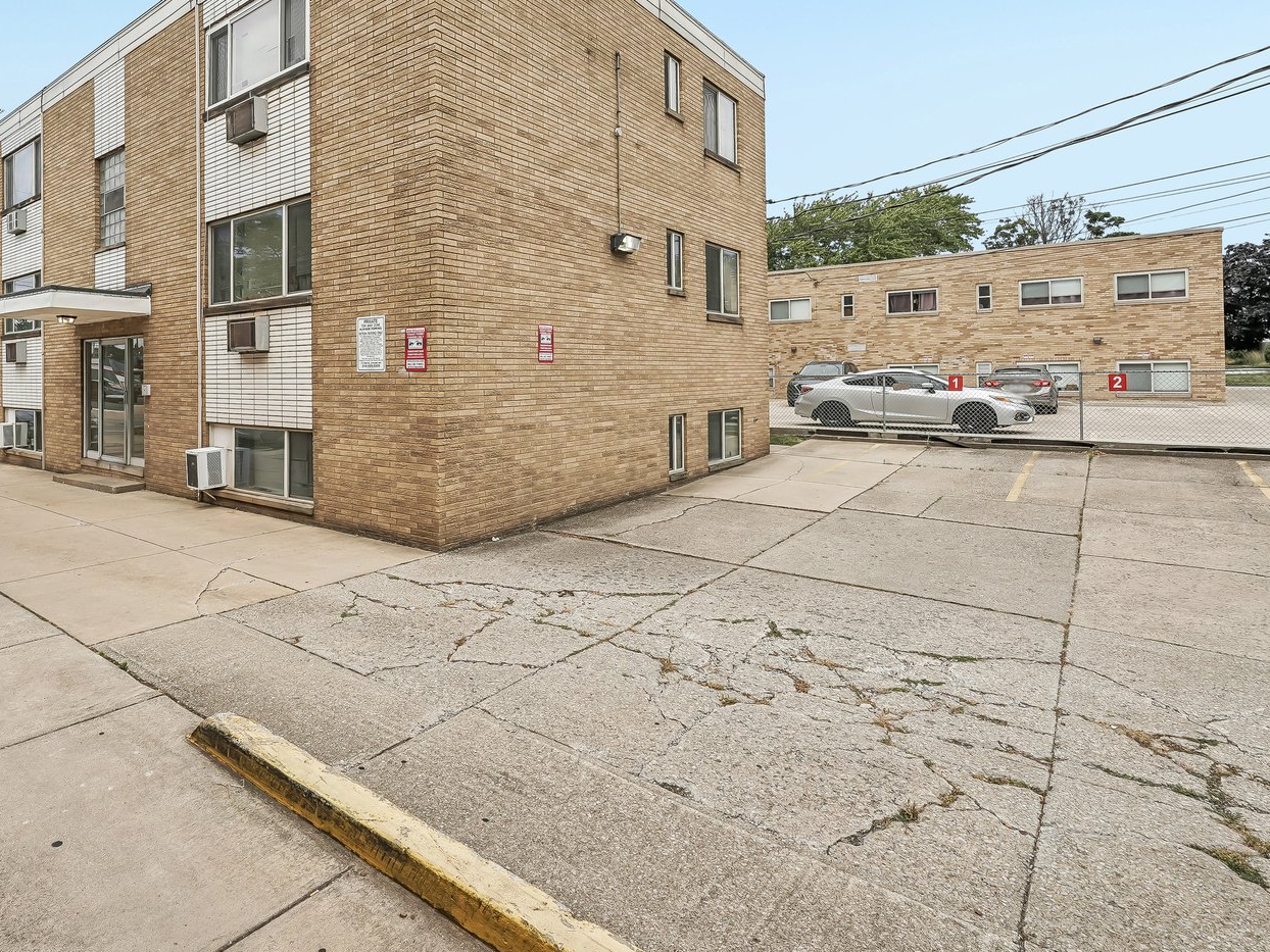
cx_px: 469
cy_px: 329
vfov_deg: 67.1
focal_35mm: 19
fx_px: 697
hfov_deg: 82.9
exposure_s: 1/250
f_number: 8
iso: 100
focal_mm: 12
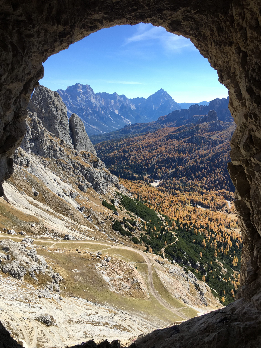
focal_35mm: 29
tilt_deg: -14.8
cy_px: 174
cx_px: 130
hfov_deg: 48.2
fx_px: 292
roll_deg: -0.8
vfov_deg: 61.7
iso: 25
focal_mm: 4.15
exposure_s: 1/874
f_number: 2.2
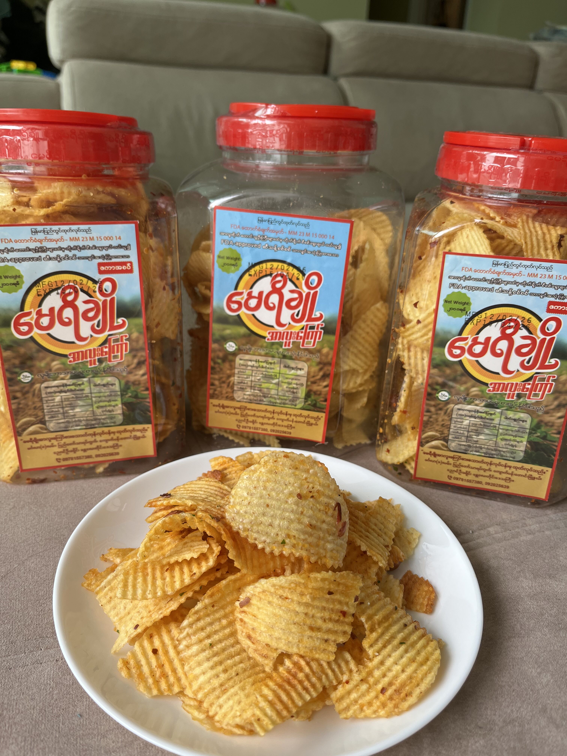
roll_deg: -2.5
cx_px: 284
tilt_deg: -26.0
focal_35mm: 26
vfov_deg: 67.3
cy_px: 378
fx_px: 568
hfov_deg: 53.1
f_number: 1.6
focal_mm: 5.1
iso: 50
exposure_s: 1/121
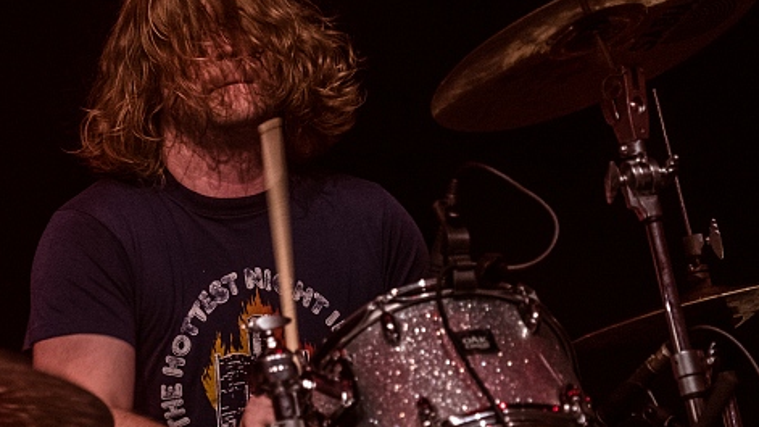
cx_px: 214
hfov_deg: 8.0
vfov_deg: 4.5
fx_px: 5414
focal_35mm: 269
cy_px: 230
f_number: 2.8
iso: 1600
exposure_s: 1/100
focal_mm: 112
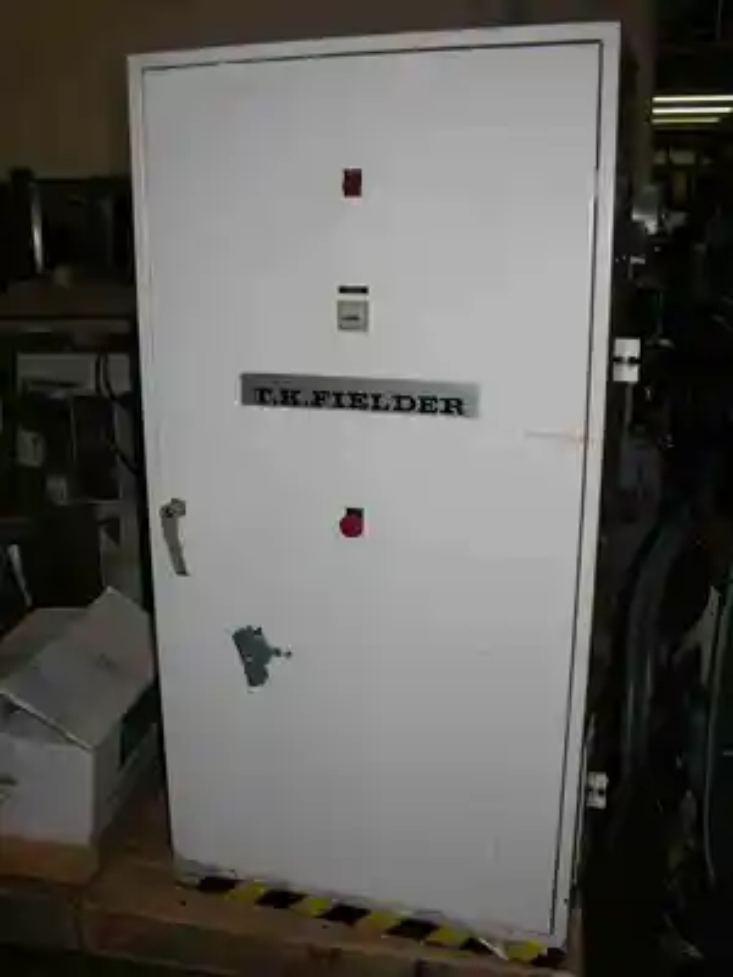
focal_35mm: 35
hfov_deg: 40.7
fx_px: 988
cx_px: 366
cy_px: 488
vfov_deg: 52.6
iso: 50
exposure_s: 1/60.1
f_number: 2.8
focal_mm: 8.9
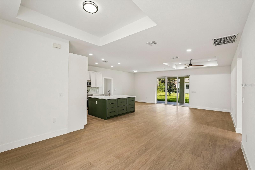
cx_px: 128
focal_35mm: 16
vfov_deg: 73.7
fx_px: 113
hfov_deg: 96.7
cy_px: 85
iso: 400
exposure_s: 1/50
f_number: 8
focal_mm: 16
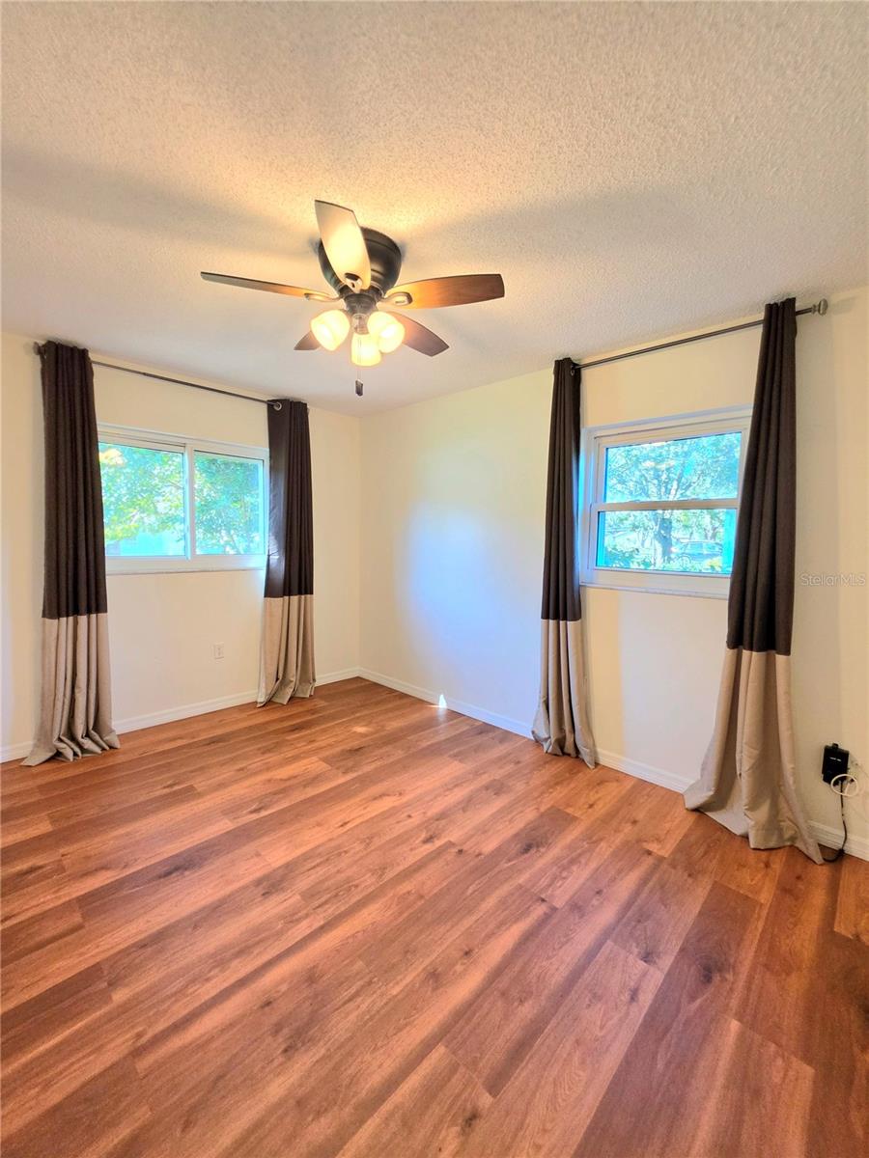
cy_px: 579
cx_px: 434
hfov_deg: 89.9
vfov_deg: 106.2
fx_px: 435
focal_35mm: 13
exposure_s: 1/120
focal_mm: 2.2
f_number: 1.9
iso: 200
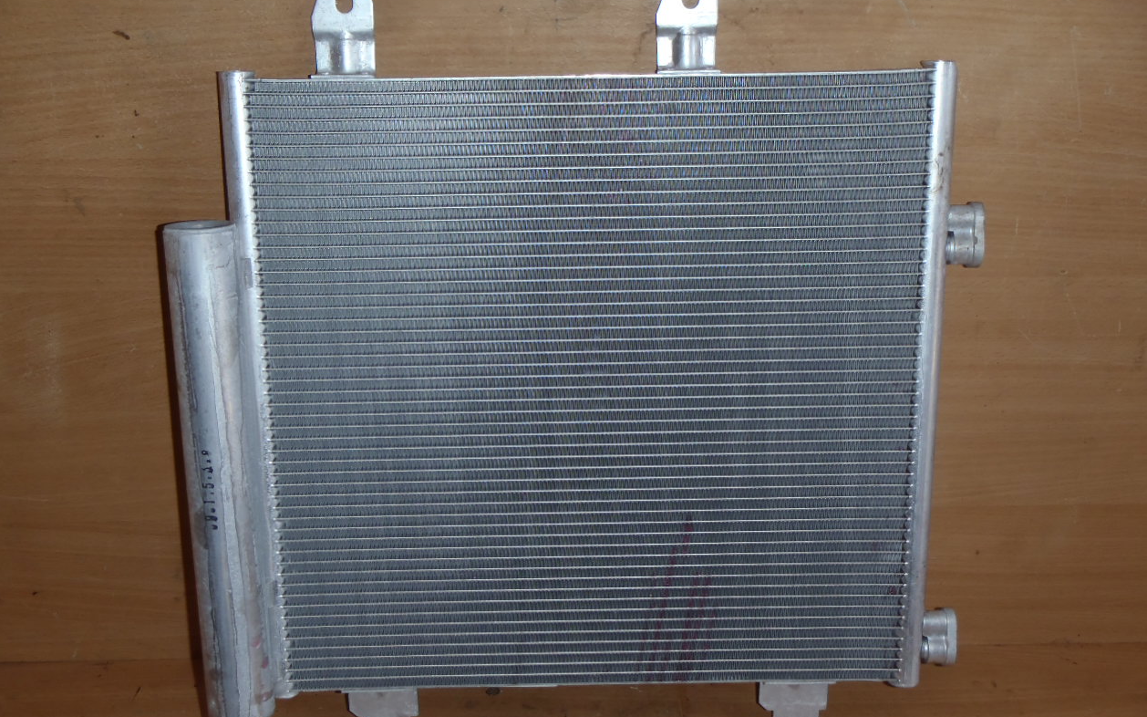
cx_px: 566
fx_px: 1282
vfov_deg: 31.2
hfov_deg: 48.2
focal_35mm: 41
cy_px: 380
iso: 100
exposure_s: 1/40
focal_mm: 6.83
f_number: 4.6
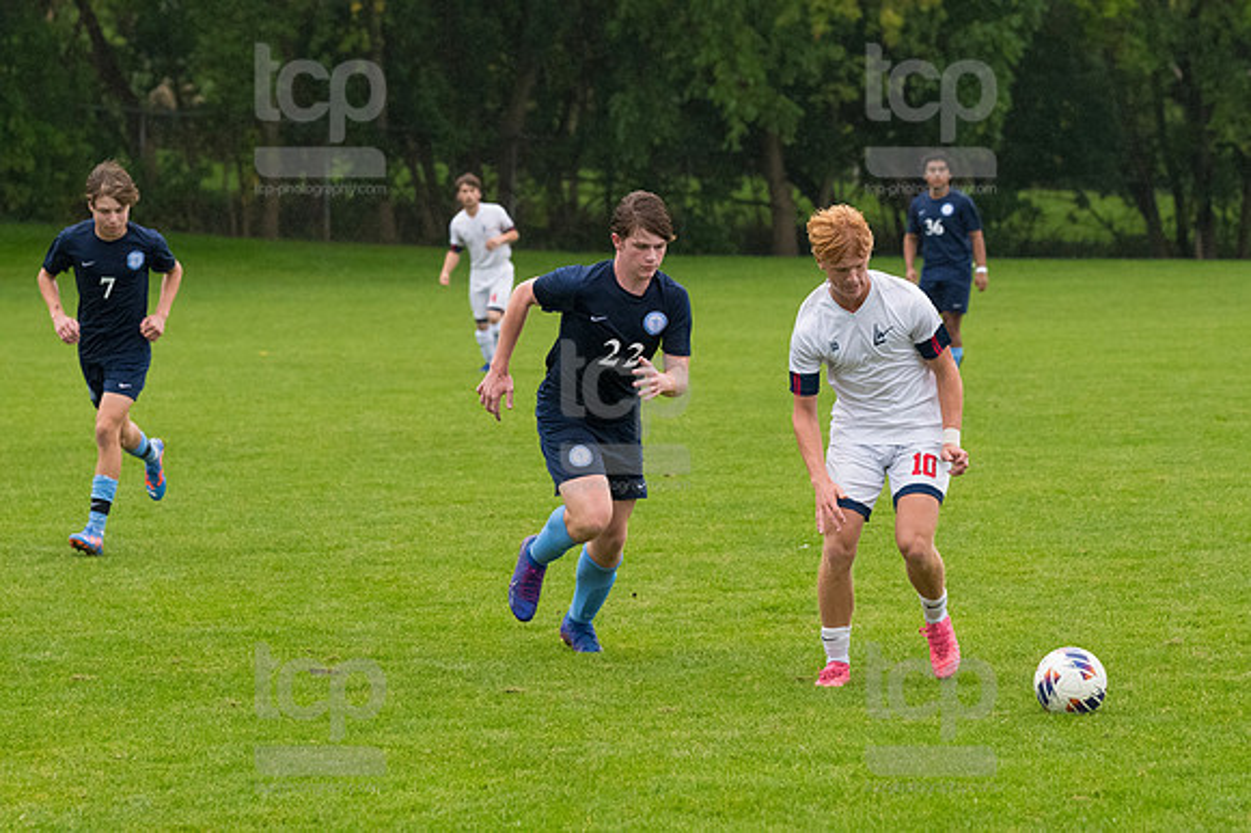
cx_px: 626
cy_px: 416
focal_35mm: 180
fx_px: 6251
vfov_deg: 7.6
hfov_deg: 11.4
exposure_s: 1/2000
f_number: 4.5
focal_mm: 120
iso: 2500
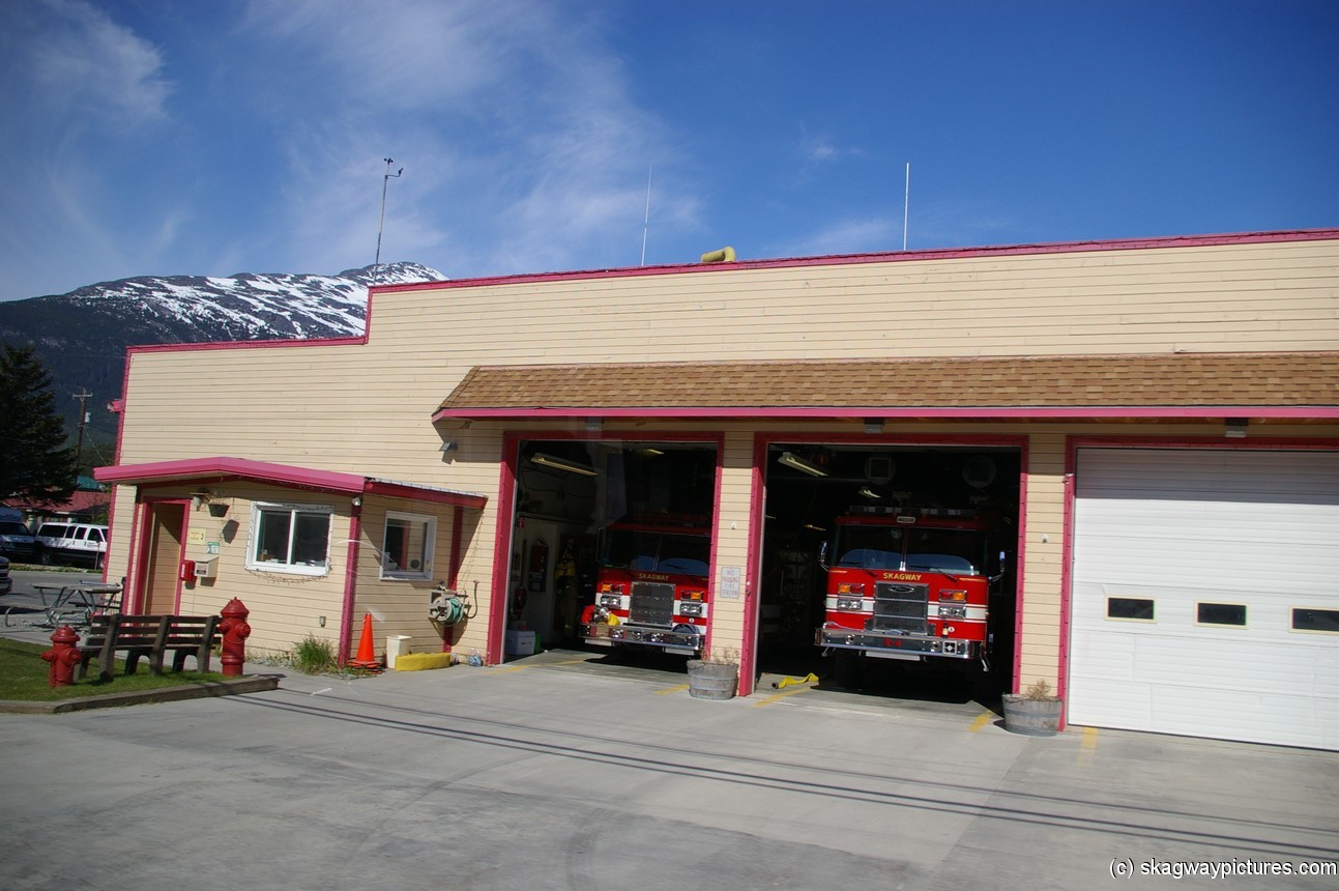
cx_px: 670
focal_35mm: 27
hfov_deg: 67.4
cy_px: 446
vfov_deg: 47.9
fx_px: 1003
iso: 200
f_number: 6.7
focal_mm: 18
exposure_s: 1/250
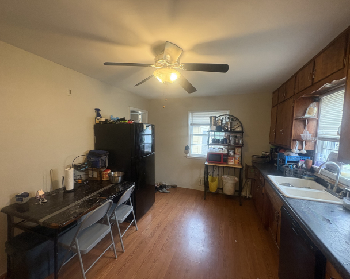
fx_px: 155
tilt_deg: -4.2
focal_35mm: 15
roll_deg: -0.7
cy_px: 143
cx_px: 171
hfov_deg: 96.8
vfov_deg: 84.0
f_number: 2.2
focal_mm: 2.22
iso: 400
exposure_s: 1/60
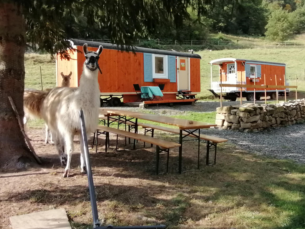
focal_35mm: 34
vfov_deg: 41.7
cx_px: 201
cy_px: 99
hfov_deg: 53.0
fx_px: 300
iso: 50
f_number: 2.4
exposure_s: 1/384
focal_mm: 1.78
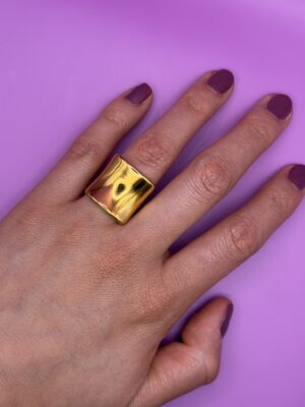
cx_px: 152
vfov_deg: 39.7
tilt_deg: -87.4
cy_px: 204
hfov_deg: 30.3
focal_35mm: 48
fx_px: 564
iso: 64
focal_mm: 6.76
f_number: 1.78
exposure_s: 1/212
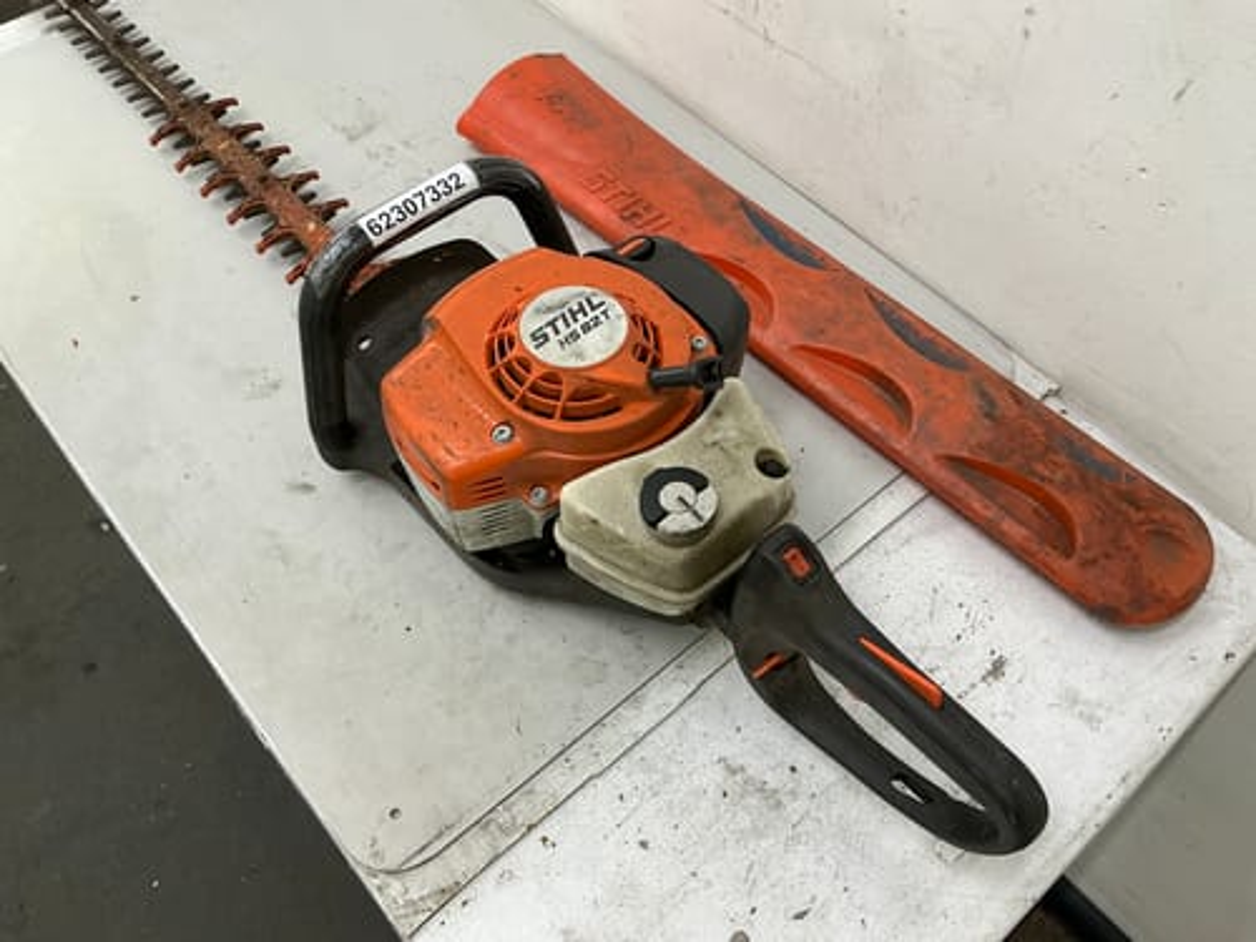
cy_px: 471
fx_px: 1016
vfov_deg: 49.7
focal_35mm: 28
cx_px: 628
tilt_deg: -56.6
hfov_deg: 63.4
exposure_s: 1/50
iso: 40
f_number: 1.8
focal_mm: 3
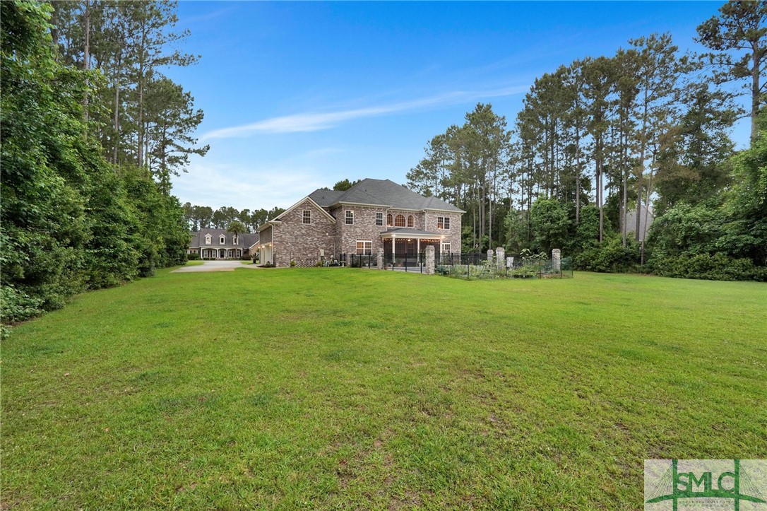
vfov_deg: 73.7
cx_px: 384
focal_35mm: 16
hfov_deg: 96.8
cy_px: 256
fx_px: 341
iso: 320
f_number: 9
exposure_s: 1/10
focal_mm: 16
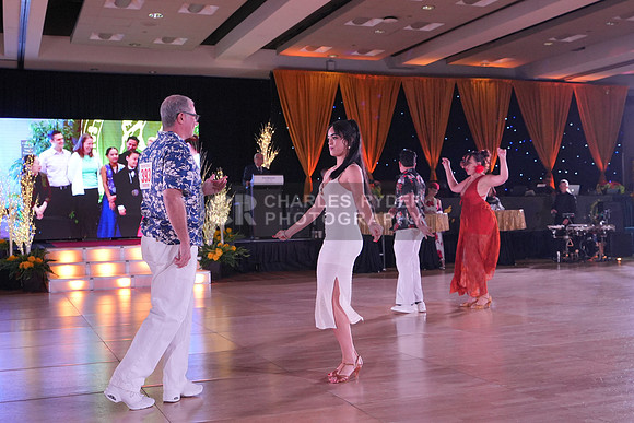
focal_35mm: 43
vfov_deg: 31.2
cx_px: 317
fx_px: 757
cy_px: 212
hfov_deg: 45.4
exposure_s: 1/400
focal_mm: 29
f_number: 4
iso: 2000
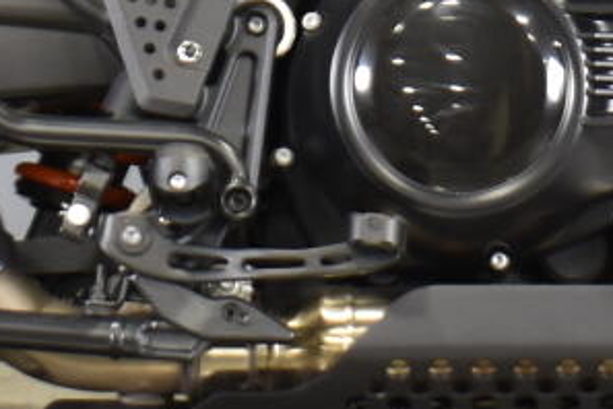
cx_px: 374
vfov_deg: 4.8
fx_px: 4818
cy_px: -398
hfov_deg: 7.3
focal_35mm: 283
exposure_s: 1/13
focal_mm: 28
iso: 400
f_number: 4.2
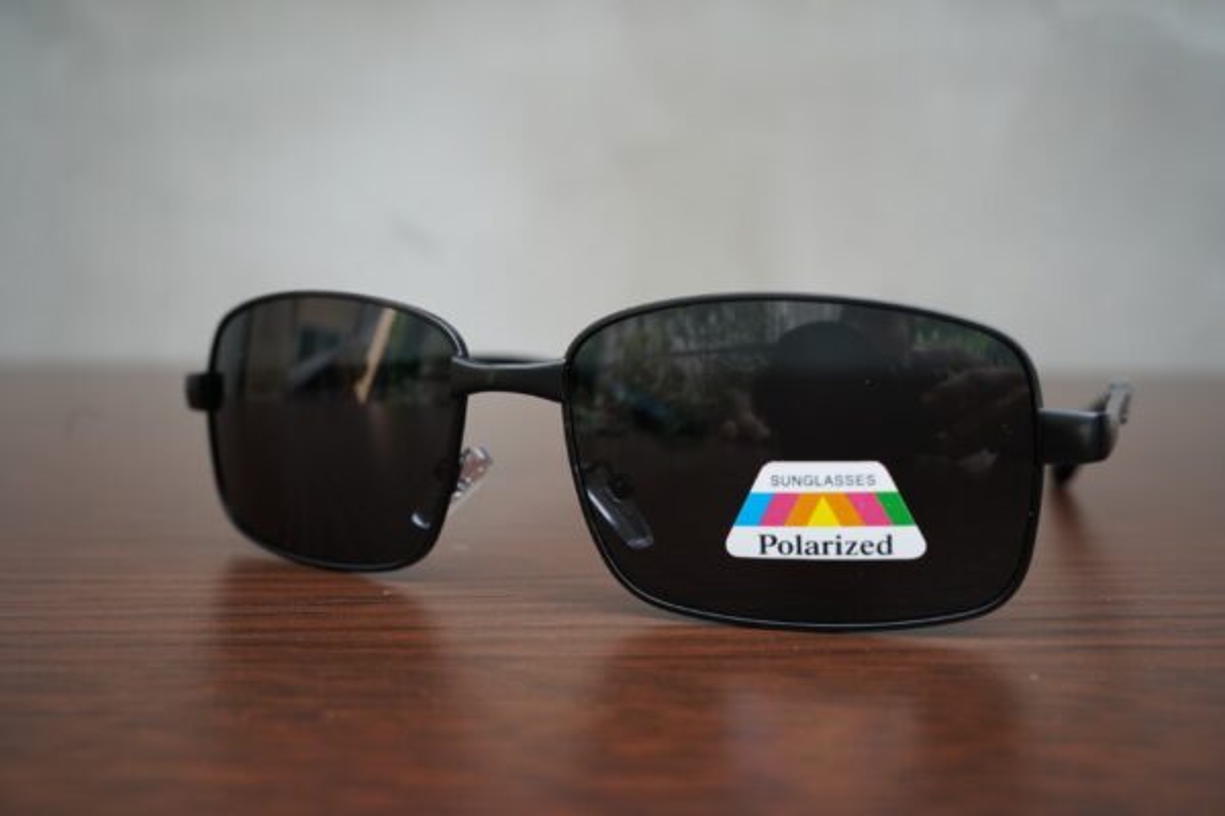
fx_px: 1191
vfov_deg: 37.9
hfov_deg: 54.4
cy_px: 408
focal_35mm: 35
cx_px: 612
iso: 1000
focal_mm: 35
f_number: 8
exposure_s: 1/250
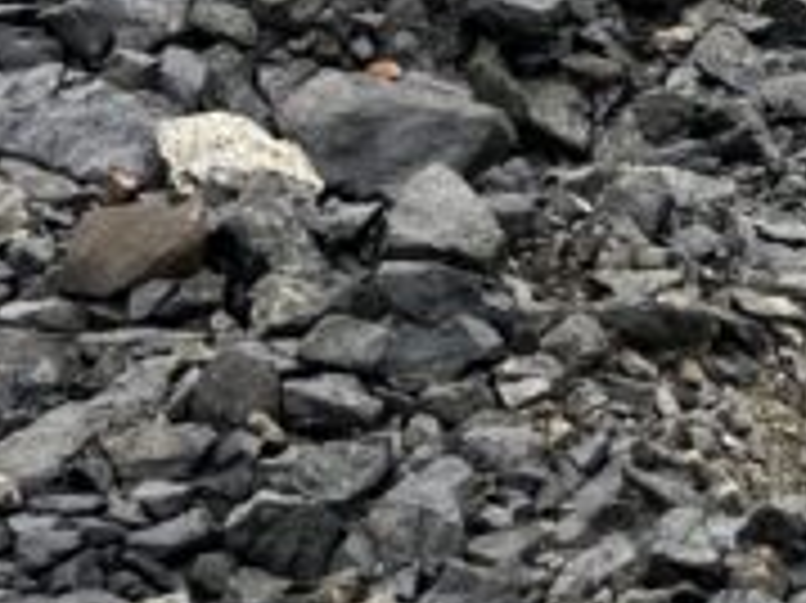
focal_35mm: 149
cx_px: 1909
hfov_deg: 11.2
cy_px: -626
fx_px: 3467
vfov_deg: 9.3
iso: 50
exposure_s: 1/467
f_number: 1.6
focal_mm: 5.1
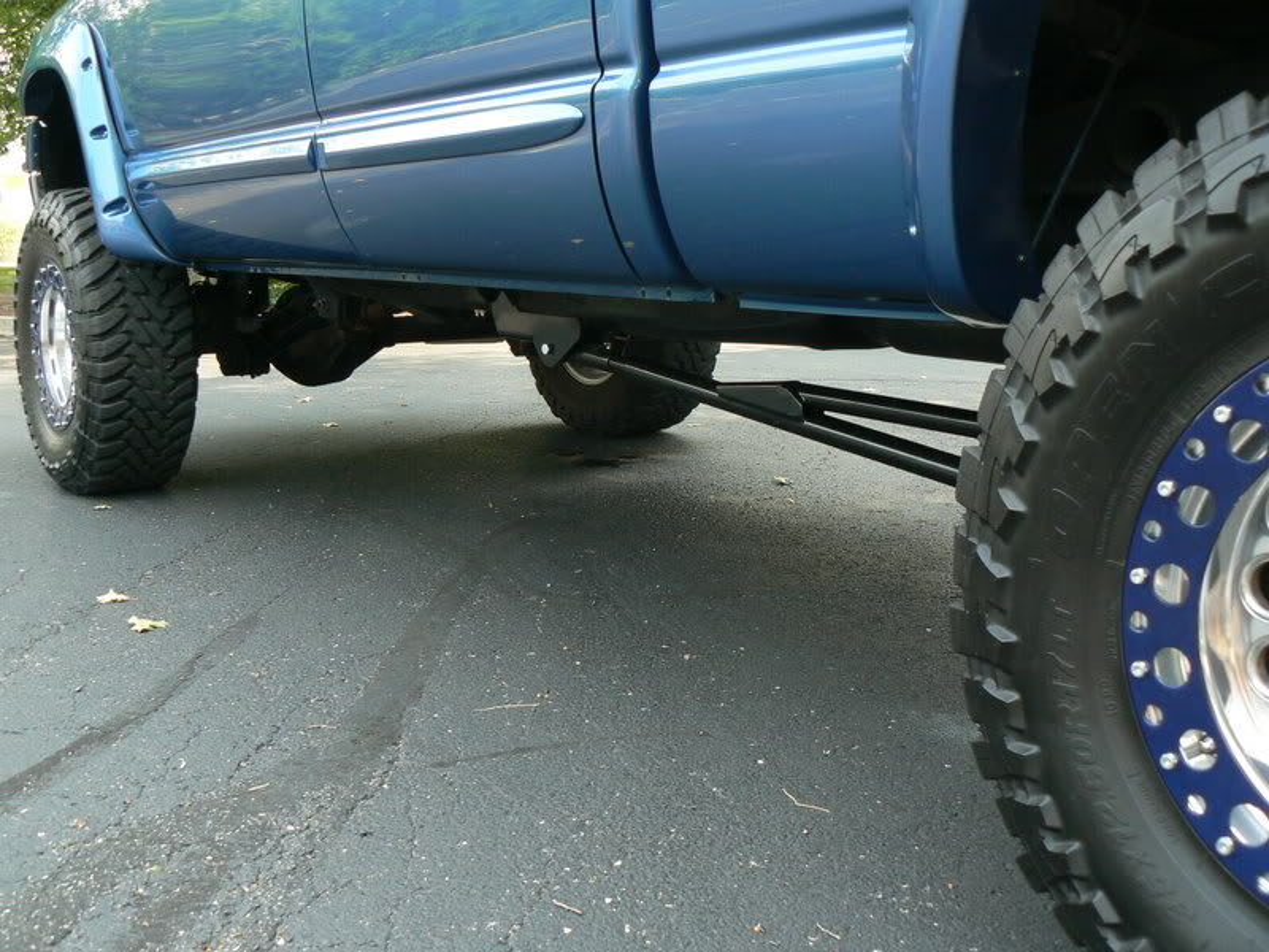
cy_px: 476
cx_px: 634
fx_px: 1320
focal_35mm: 36
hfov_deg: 51.4
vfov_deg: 39.7
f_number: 4
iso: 80
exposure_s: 1/80
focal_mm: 6
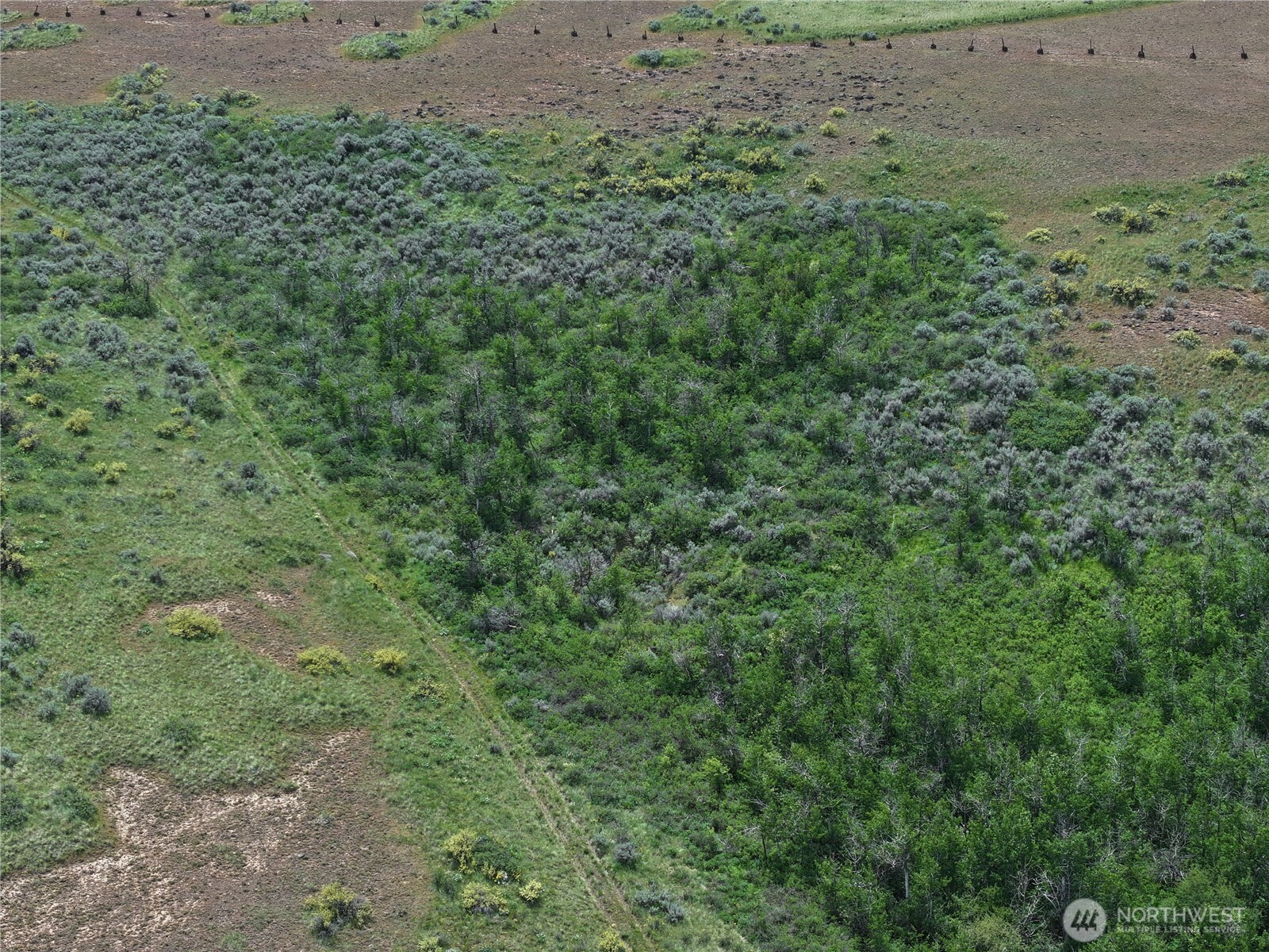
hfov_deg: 27.8
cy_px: 476
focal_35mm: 70
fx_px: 2566
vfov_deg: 21.0
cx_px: 634
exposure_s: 1/800
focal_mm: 19.35
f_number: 2.8
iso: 100
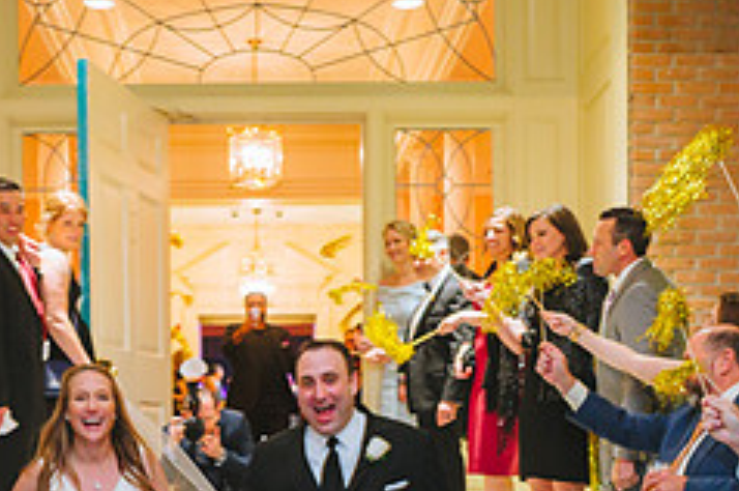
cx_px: 274
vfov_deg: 20.7
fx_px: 1291
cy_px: 513
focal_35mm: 63
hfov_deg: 31.8
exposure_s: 1/60
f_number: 2.8
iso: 2500
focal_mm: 24
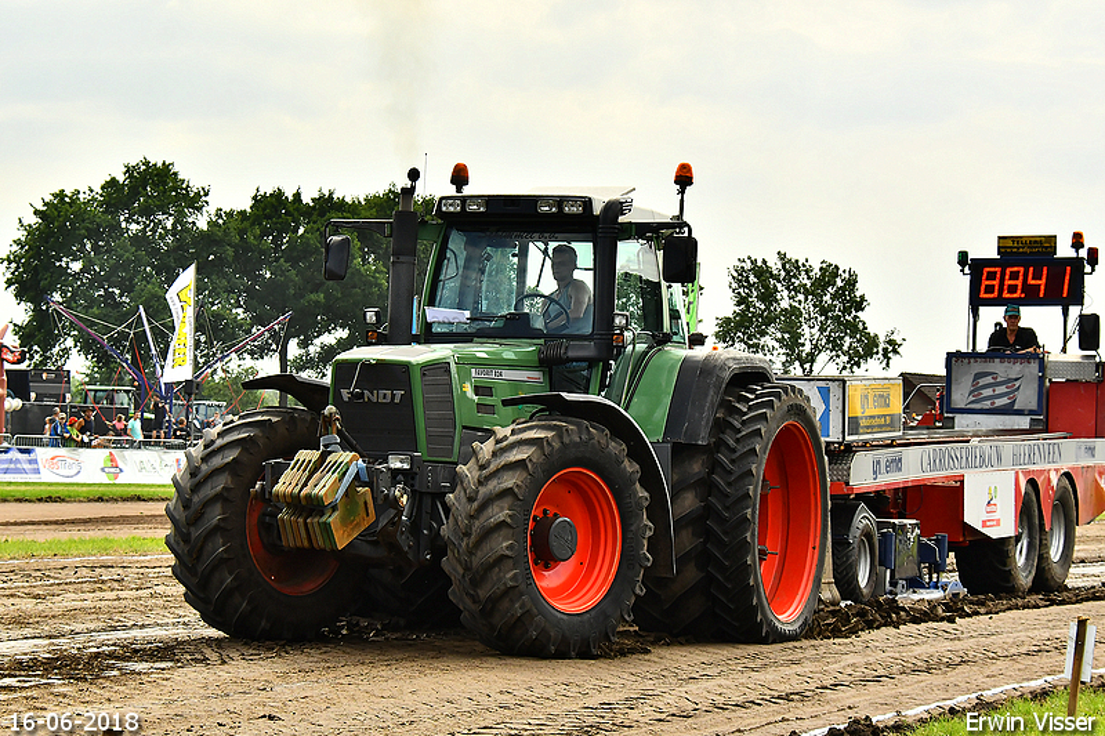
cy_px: 368
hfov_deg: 20.0
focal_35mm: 102
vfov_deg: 13.4
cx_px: 552
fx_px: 3130
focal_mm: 68
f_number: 9
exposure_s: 1/1000
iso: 500
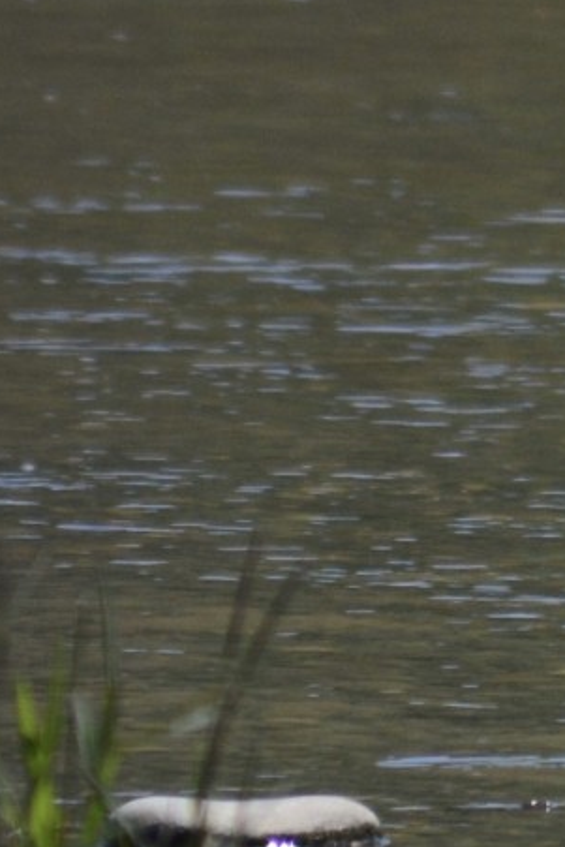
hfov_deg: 1.3
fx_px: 24651
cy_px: 592
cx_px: 854
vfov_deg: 2.0
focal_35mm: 1048
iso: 400
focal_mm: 300
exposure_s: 1/2500
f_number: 5.6
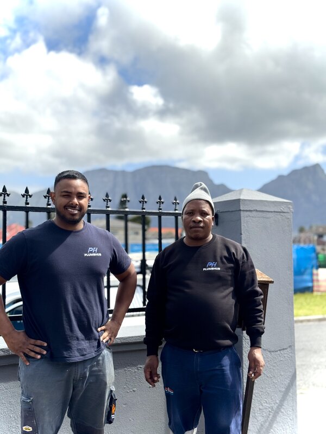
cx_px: 163
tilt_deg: +4.1
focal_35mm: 48
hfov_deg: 30.3
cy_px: 217
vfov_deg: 39.7
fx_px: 603
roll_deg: +0.0
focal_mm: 6.76
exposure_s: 1/3610
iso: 64
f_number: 1.78
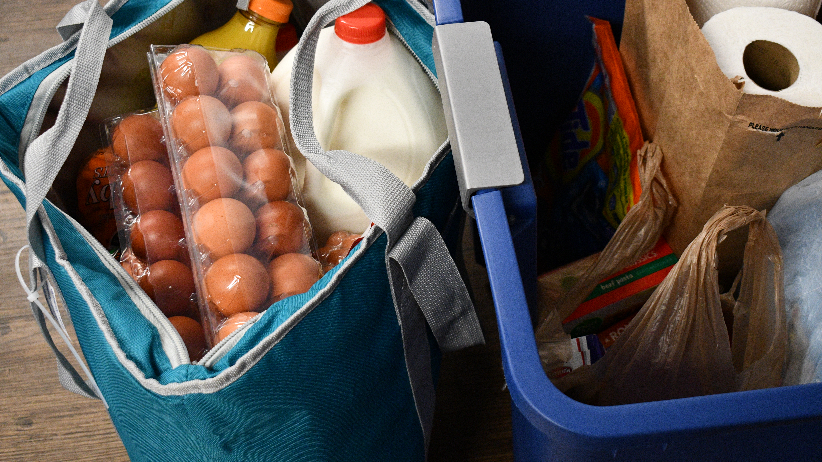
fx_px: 1242
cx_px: 409
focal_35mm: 57
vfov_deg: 21.1
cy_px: 188
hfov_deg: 36.6
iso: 3200
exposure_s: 1/125
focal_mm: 36
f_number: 5.6
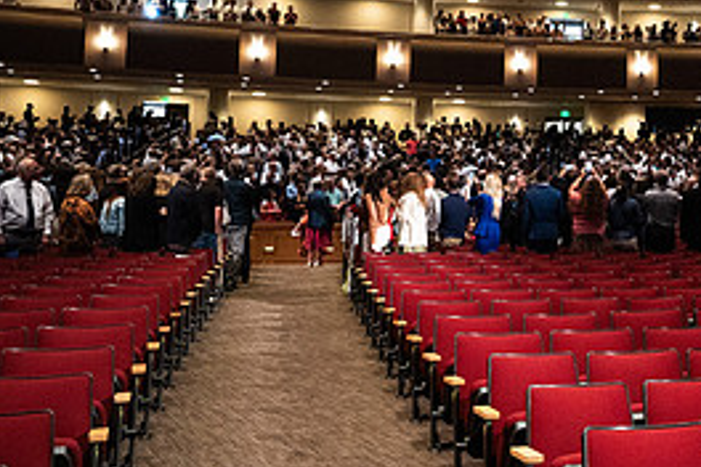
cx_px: 725
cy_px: 121
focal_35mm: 61
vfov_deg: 22.1
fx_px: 1188
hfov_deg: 30.2
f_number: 3.5
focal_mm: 26.5
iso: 3200
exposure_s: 1/250
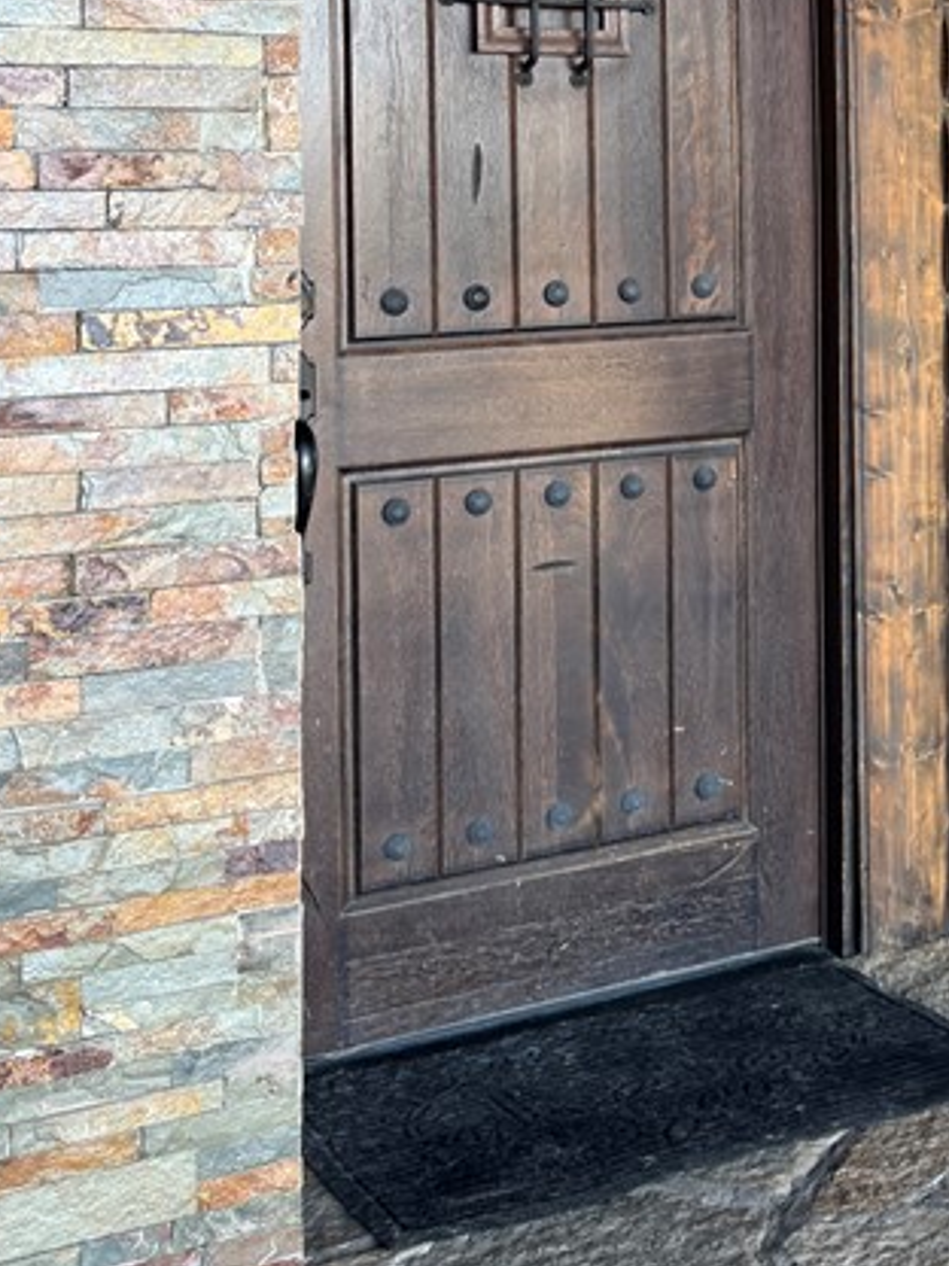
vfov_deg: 31.3
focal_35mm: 59
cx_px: 1124
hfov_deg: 22.9
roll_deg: +3.7
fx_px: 2157
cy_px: 149
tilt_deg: +1.0
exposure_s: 1/121
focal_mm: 6.76
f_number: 1.78
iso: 125
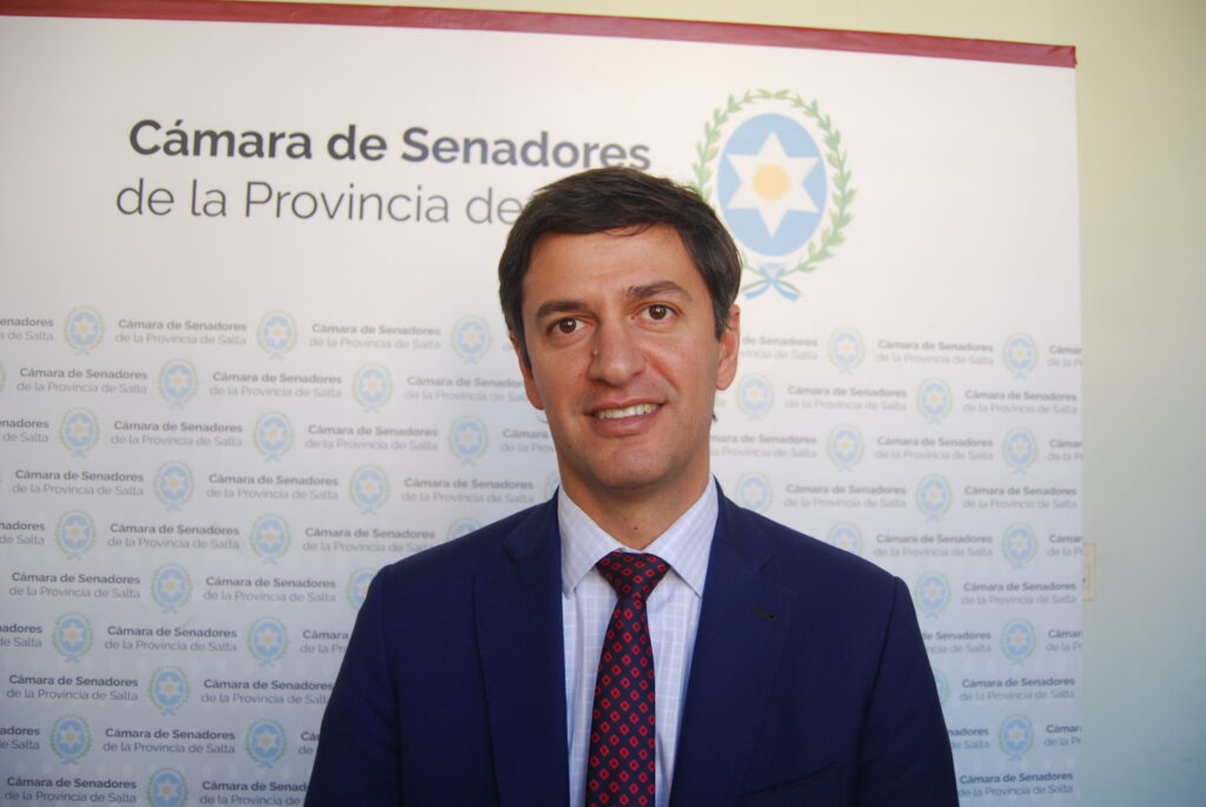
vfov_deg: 48.0
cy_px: 404
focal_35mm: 27
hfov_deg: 67.3
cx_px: 603
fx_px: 905
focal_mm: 18
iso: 200
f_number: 3.5
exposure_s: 1/60
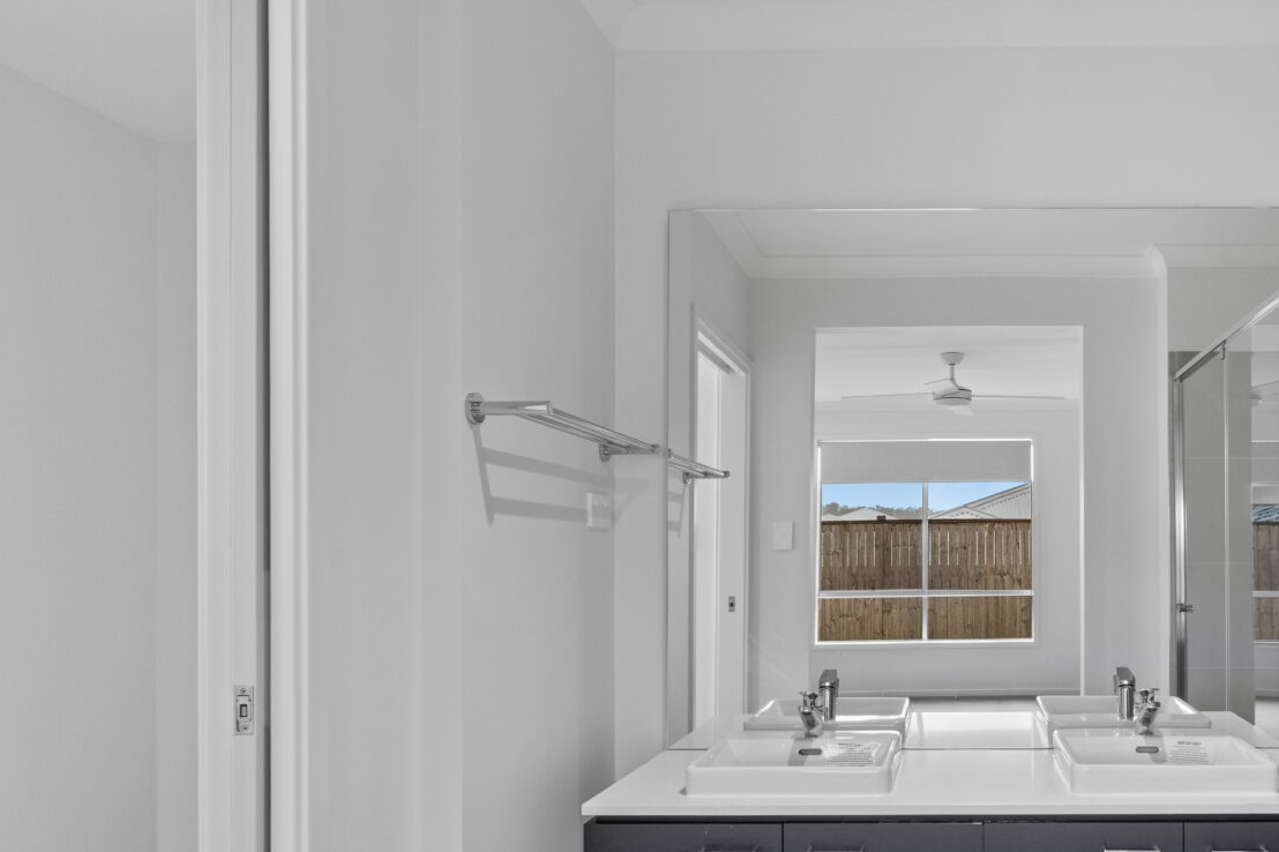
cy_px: 548
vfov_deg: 48.9
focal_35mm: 26
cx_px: 957
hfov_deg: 65.2
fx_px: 923
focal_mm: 16
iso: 4000
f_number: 10
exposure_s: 1/15
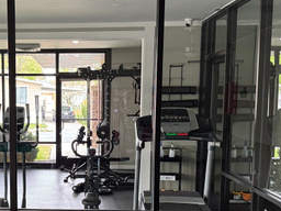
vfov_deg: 24.1
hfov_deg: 31.2
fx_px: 487
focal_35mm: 60
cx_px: 50
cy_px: 159
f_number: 1.78
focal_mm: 6.76
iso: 200
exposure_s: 1/121
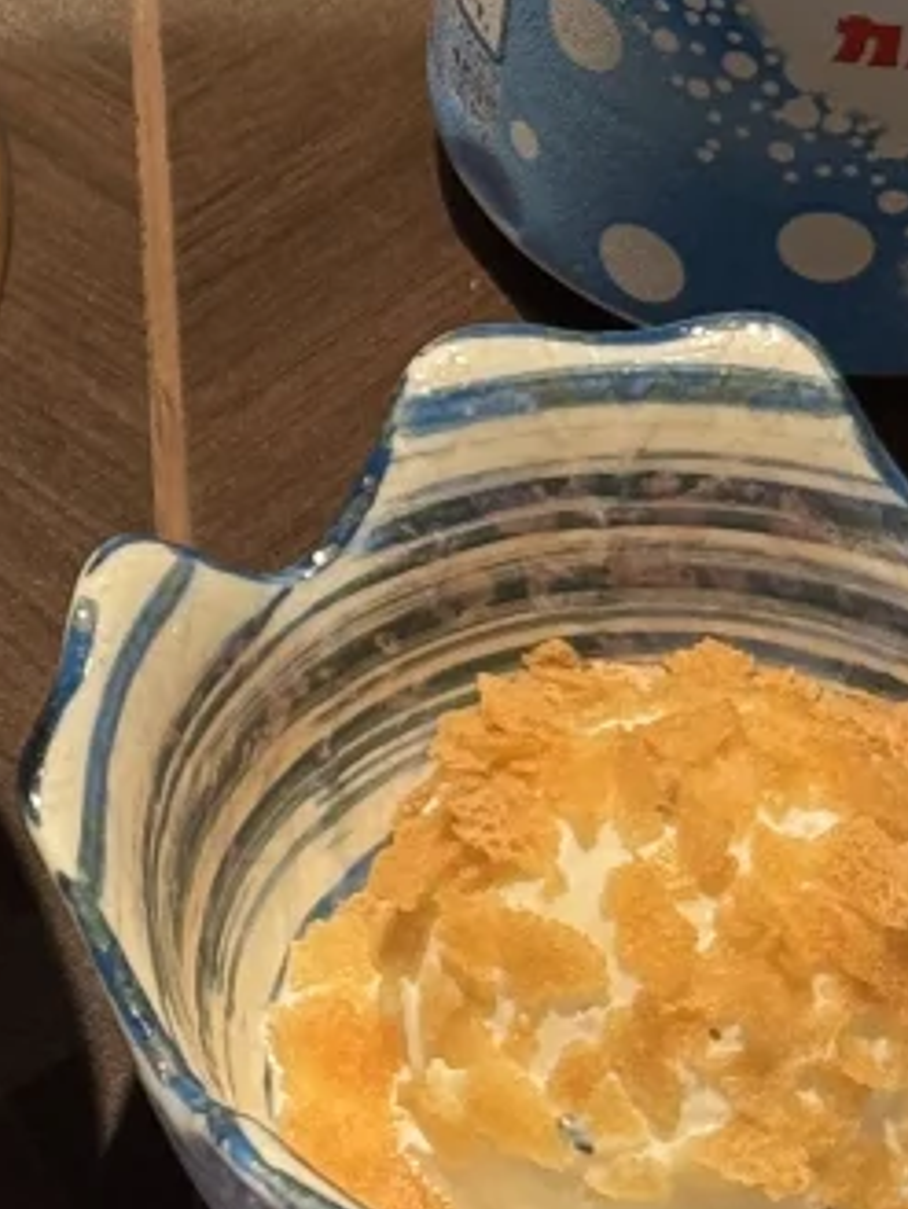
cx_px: -471
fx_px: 7340
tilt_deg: -38.4
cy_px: -283
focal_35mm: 210
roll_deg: -0.2
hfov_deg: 7.0
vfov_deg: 9.3
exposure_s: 1/50
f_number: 1.78
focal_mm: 6.76
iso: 64
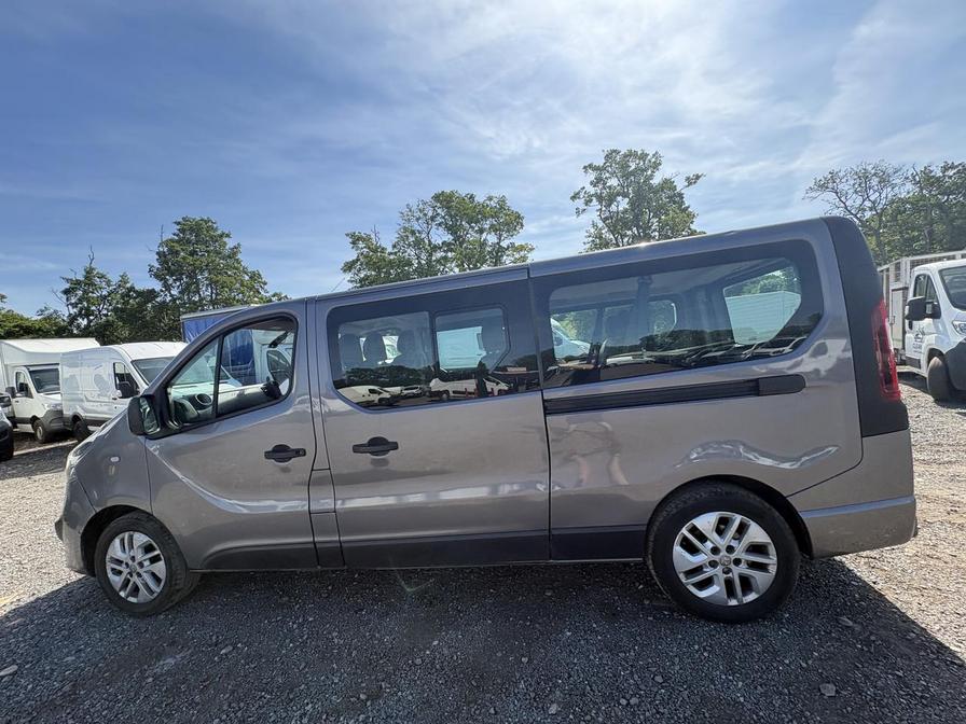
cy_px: 362
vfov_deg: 85.7
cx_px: 483
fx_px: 391
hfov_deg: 102.1
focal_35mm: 14
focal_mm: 2.22
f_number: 2.2
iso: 40
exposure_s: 1/631
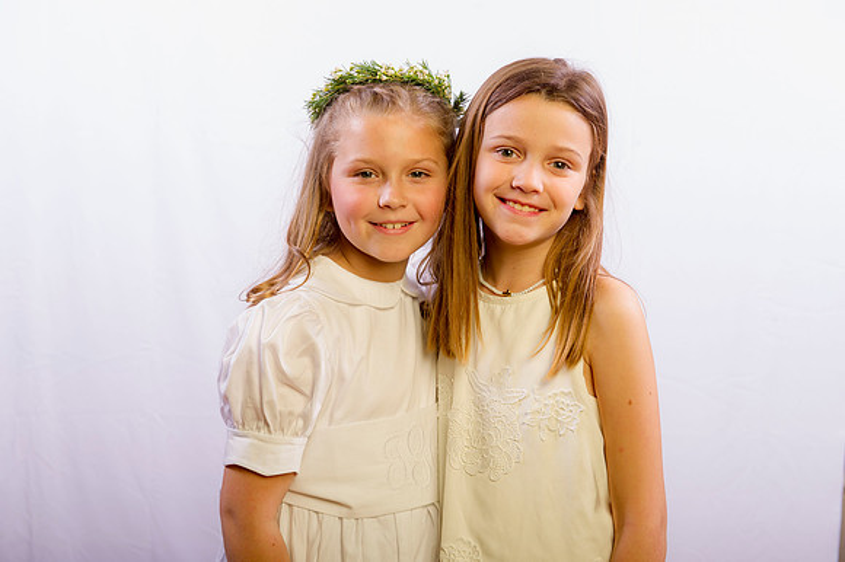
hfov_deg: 34.5
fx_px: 1361
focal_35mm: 58
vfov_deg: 23.4
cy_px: 281
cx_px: 422
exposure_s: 1/200
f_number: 8
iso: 100
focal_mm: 58
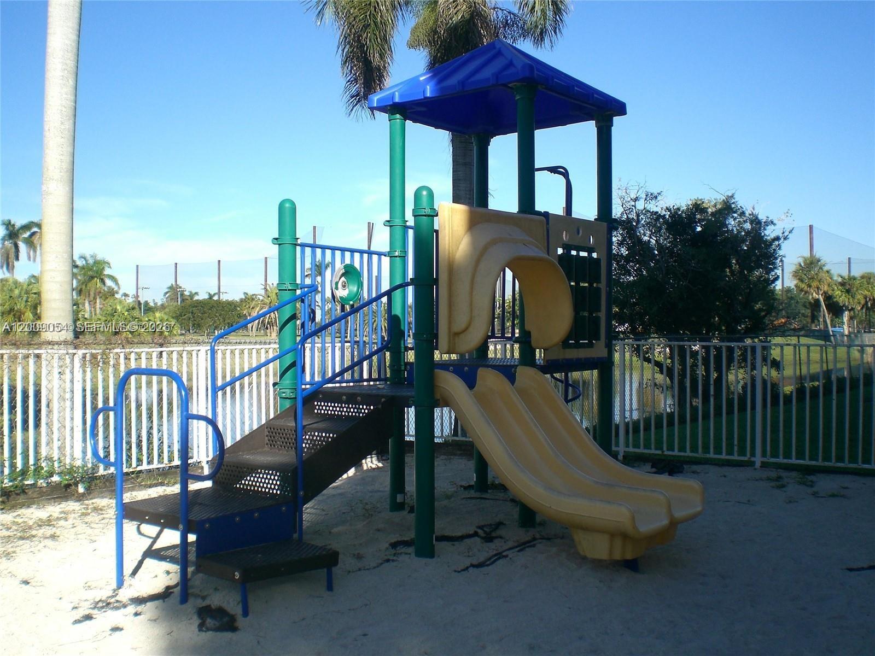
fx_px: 961
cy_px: 328
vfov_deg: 37.7
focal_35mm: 38
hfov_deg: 49.0
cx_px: 438
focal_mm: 6.3
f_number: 4.4
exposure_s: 1/320
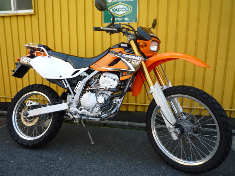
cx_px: 118
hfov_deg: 69.4
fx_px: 170
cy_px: 88
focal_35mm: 25
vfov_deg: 54.9
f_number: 2.8
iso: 100
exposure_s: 1/125
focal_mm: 4.4
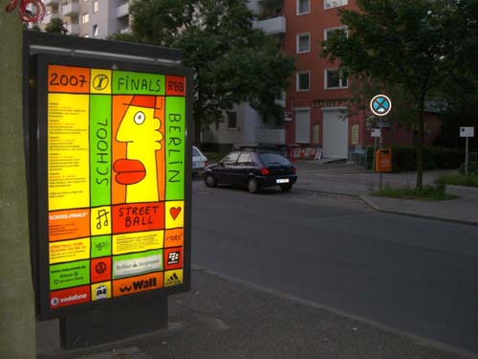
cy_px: 180
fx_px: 525
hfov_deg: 49.0
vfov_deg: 37.7
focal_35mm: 38
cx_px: 239
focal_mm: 6.2
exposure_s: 1/60
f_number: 2.7
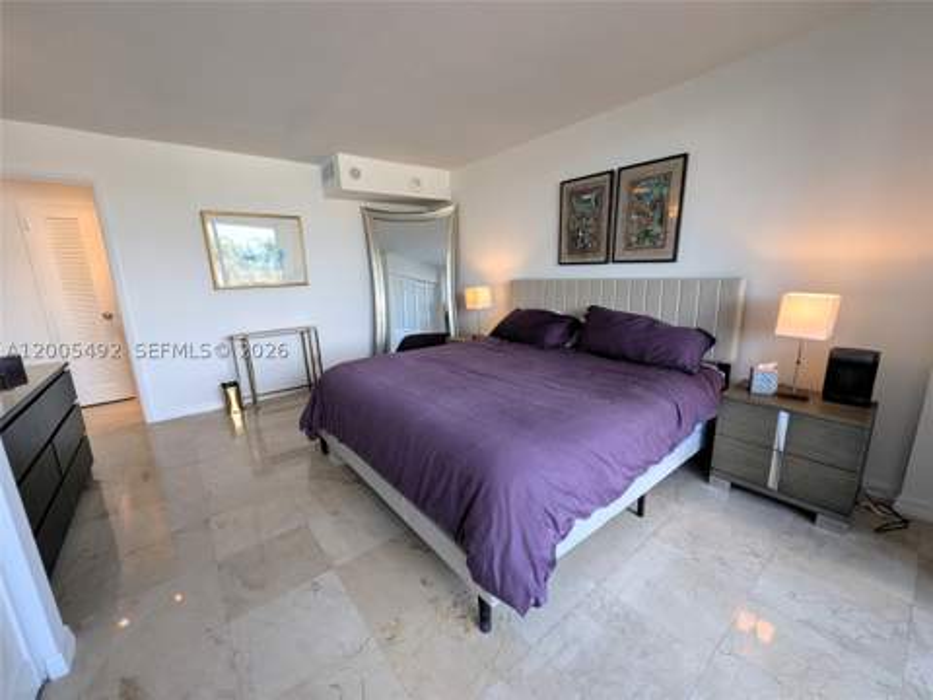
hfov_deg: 106.2
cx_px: 466
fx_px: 350
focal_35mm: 13
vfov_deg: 89.9
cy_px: 350
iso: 51
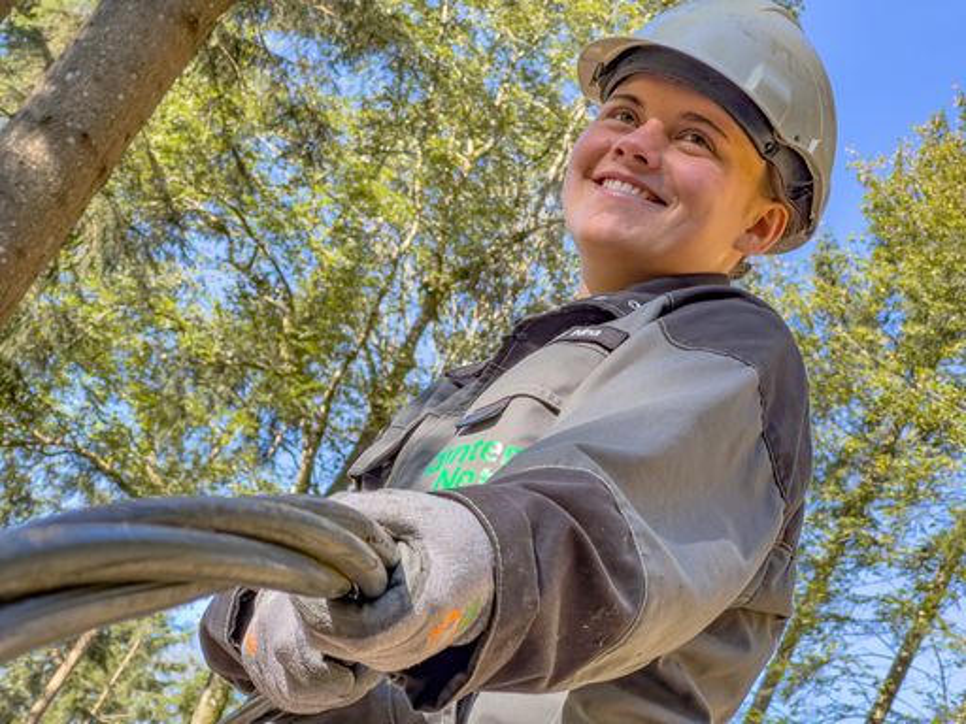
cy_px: 362
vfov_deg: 19.1
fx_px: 2149
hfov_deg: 25.3
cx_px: 483
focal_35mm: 77
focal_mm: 9
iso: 40
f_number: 2.8
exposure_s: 1/100
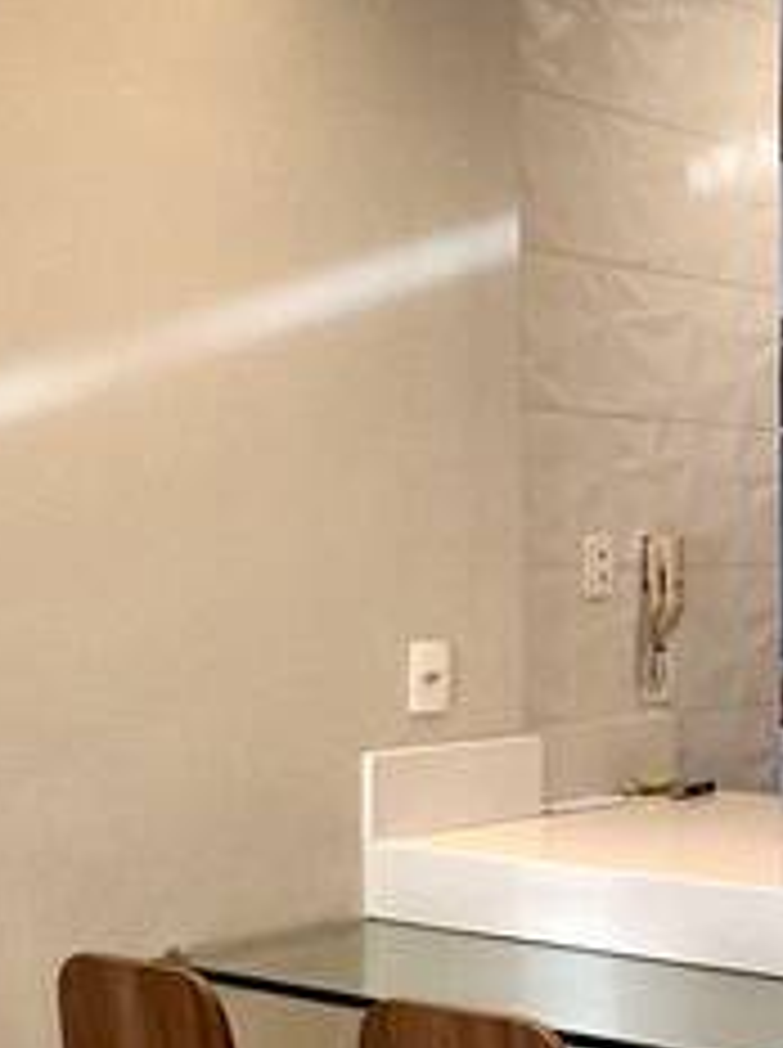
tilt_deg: -1.2
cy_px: 580
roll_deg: -0.6
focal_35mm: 65
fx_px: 1966
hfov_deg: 19.6
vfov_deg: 29.8
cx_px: 1174
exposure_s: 1/120
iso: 125
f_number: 2.2
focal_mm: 2.22
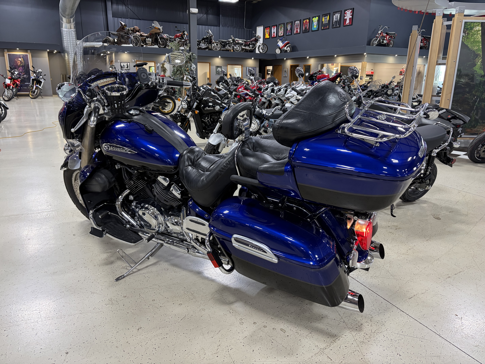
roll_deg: -1.2
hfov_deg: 67.3
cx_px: 242
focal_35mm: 26
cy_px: 182
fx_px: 364
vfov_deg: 53.1
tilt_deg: -16.6
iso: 125
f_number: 1.6
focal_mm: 5.96
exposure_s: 1/60
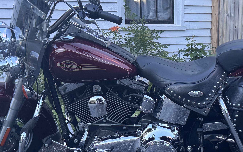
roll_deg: +1.2
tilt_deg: -8.6
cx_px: 139
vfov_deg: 23.9
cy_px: 98
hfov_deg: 37.5
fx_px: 358
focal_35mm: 54
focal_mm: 6.76
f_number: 1.78
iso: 400
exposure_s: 1/60
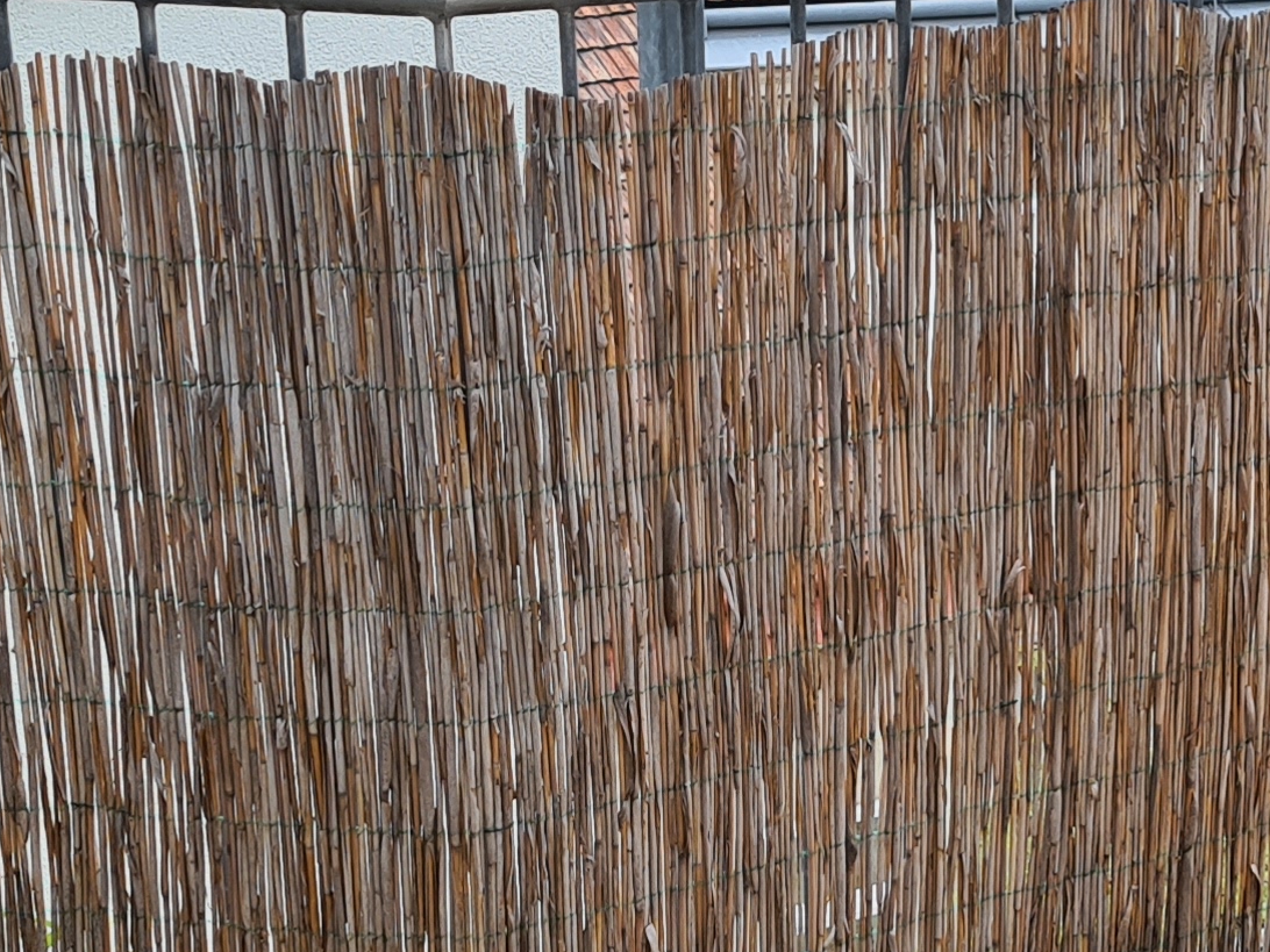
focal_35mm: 96
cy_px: 732
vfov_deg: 15.3
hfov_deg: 19.9
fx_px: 3522
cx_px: 1256
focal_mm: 5.4
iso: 50
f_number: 1.8
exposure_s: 1/998
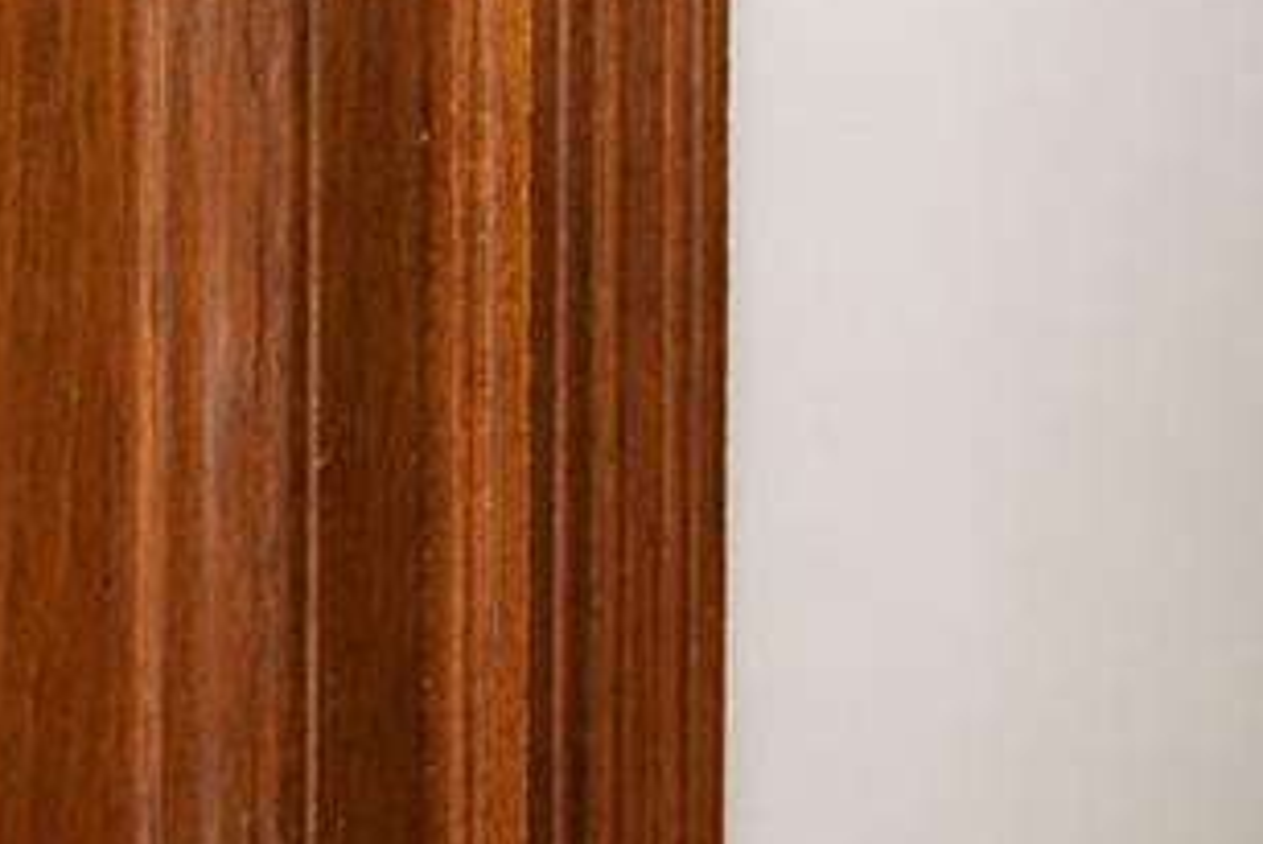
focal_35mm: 50
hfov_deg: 27.9
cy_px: -301
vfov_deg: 23.4
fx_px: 1755
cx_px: 1860
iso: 2000
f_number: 9
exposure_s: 1/60
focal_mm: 10
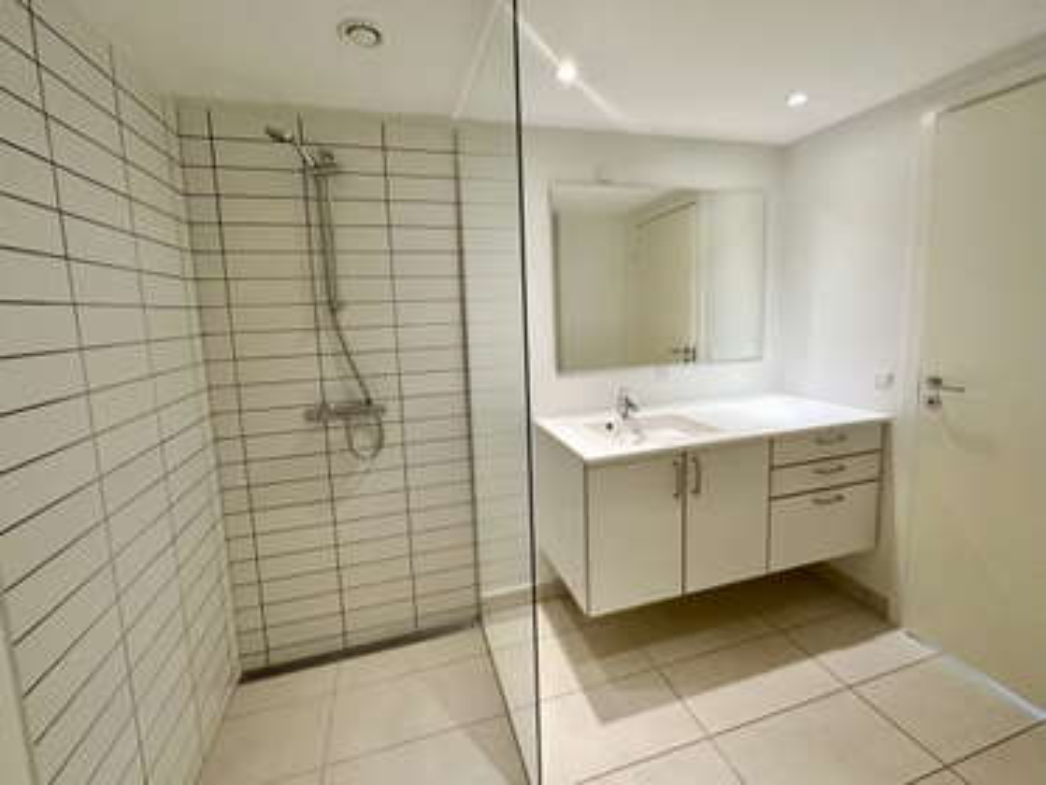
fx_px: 423
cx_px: 523
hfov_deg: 102.0
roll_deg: +2.5
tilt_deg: -9.4
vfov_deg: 85.7
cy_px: 392
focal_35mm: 14
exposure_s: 1/99
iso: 250
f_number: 2.2
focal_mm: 2.22
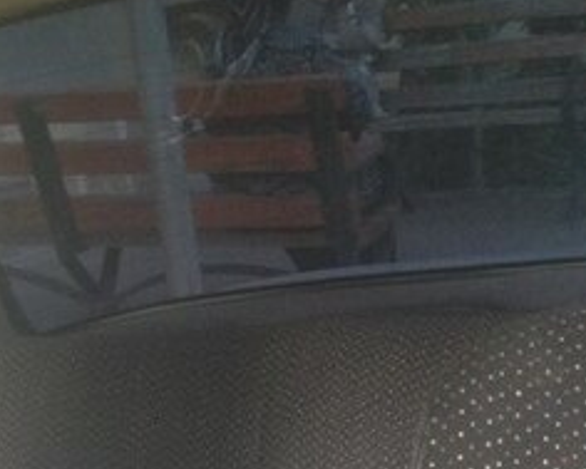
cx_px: 211
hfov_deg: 21.2
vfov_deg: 16.3
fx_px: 1562
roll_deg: +10.7
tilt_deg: -19.0
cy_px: 587
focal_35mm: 90
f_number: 2.4
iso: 160
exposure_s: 1/20
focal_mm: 4.12
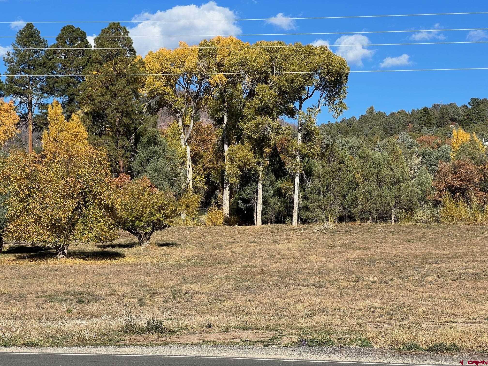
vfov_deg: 19.1
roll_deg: +0.3
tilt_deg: +4.4
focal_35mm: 77
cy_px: 183
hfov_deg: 25.3
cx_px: 244
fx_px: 1086
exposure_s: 1/694
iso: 32
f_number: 2.8
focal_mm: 9
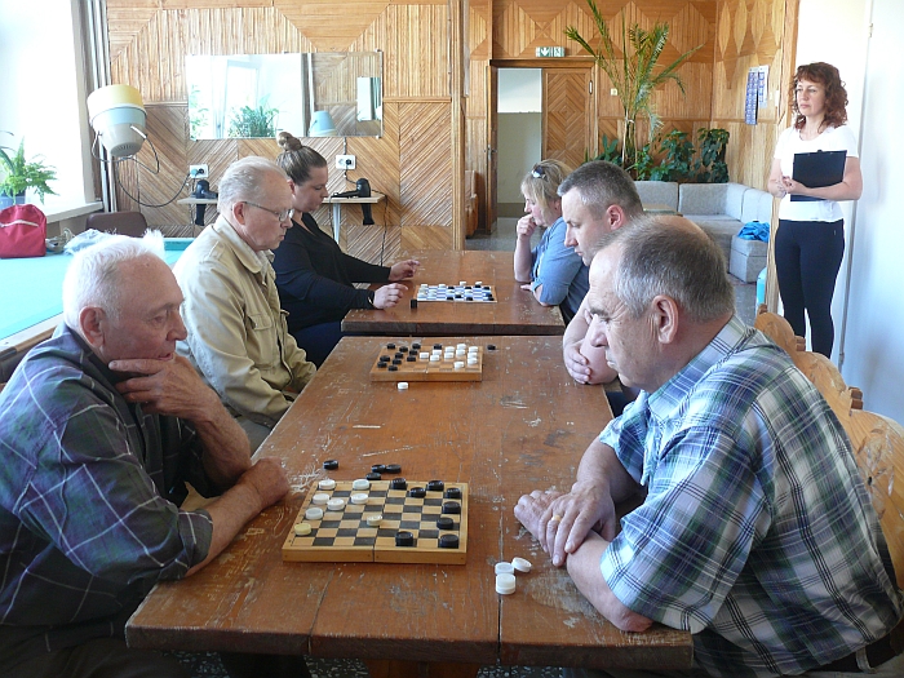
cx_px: 452
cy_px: 339
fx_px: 914
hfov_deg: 52.6
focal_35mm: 35
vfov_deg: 40.7
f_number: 2.8
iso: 200
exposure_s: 1/30
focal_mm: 7.4
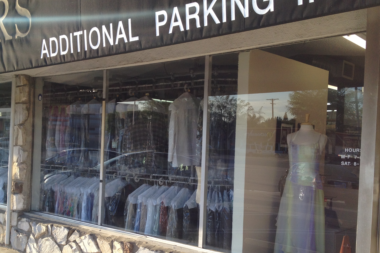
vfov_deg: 28.6
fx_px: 496
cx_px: 162
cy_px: 146
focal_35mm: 47
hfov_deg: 41.8
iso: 64
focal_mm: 4.28
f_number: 2.4
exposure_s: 1/347
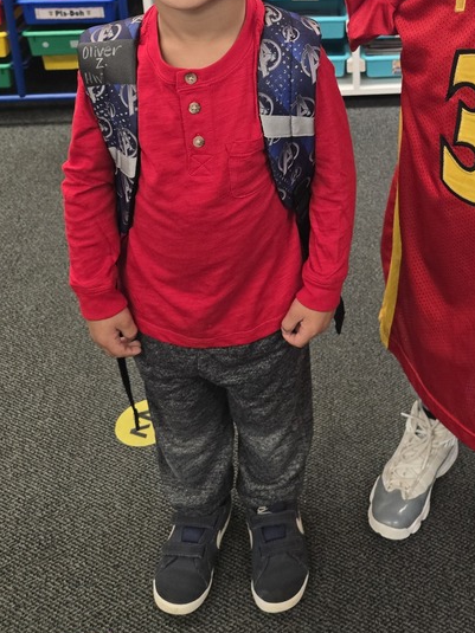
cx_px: 397
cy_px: 39
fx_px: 805
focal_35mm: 44
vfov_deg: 39.2
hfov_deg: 31.8
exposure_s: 1/120
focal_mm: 6.3
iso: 500
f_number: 1.7
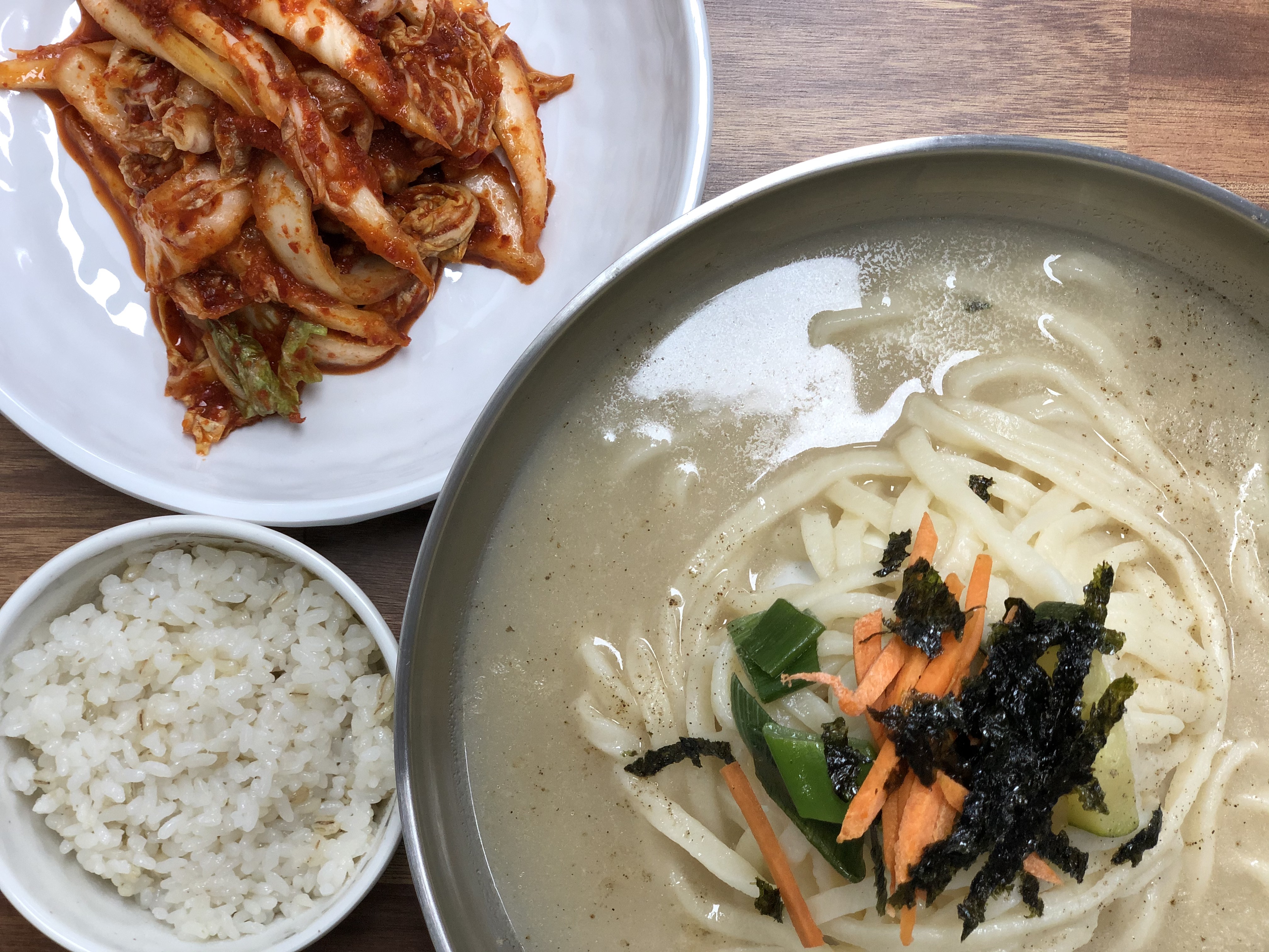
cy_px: 476
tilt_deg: -88.0
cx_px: 634
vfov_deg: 28.0
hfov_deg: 36.8
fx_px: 1906
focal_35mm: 52
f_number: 2.4
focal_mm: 6
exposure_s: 1/60
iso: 64
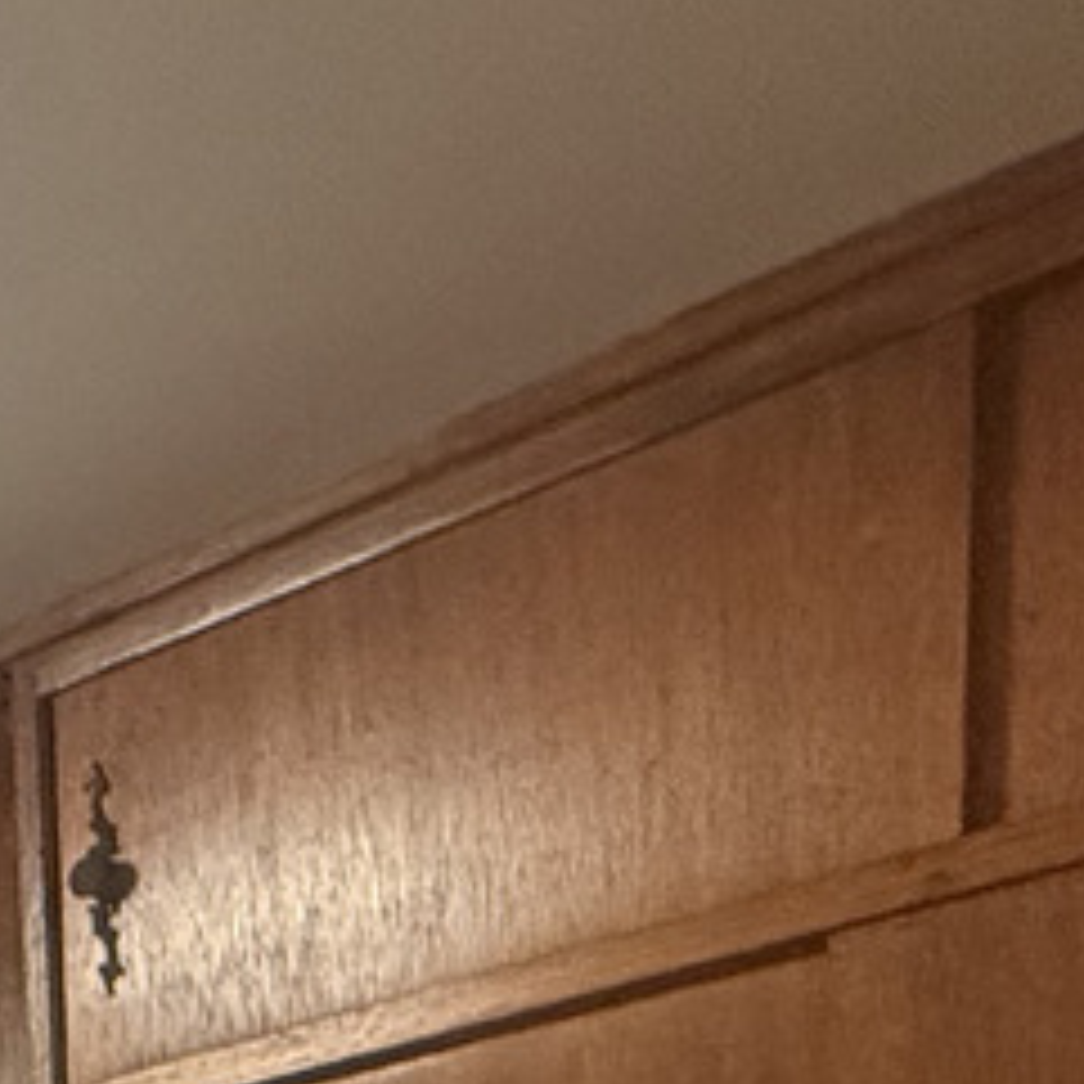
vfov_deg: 16.7
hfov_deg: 18.5
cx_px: -846
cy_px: 2235
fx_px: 2622
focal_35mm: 74
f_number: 2.2
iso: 400
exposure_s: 1/60
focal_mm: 2.22
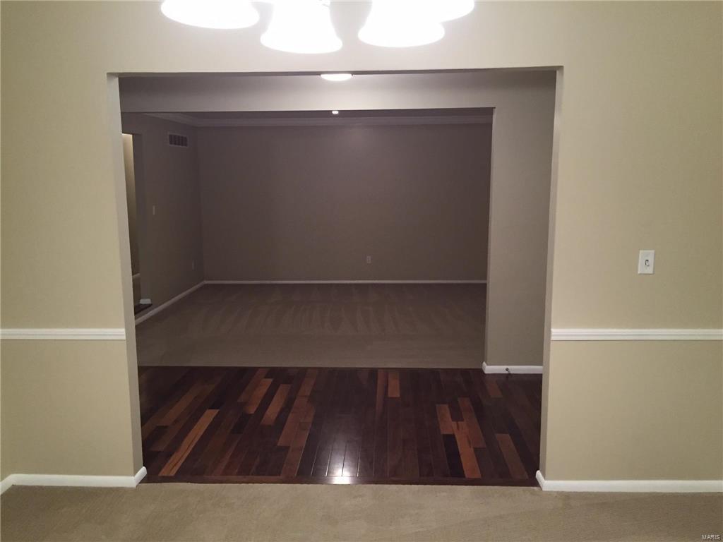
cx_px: 362
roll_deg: +1.7
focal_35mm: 29
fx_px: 606
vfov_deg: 48.2
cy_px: 271
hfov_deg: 61.7
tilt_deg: -10.4
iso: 200
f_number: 2.2
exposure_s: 1/30
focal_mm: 4.15
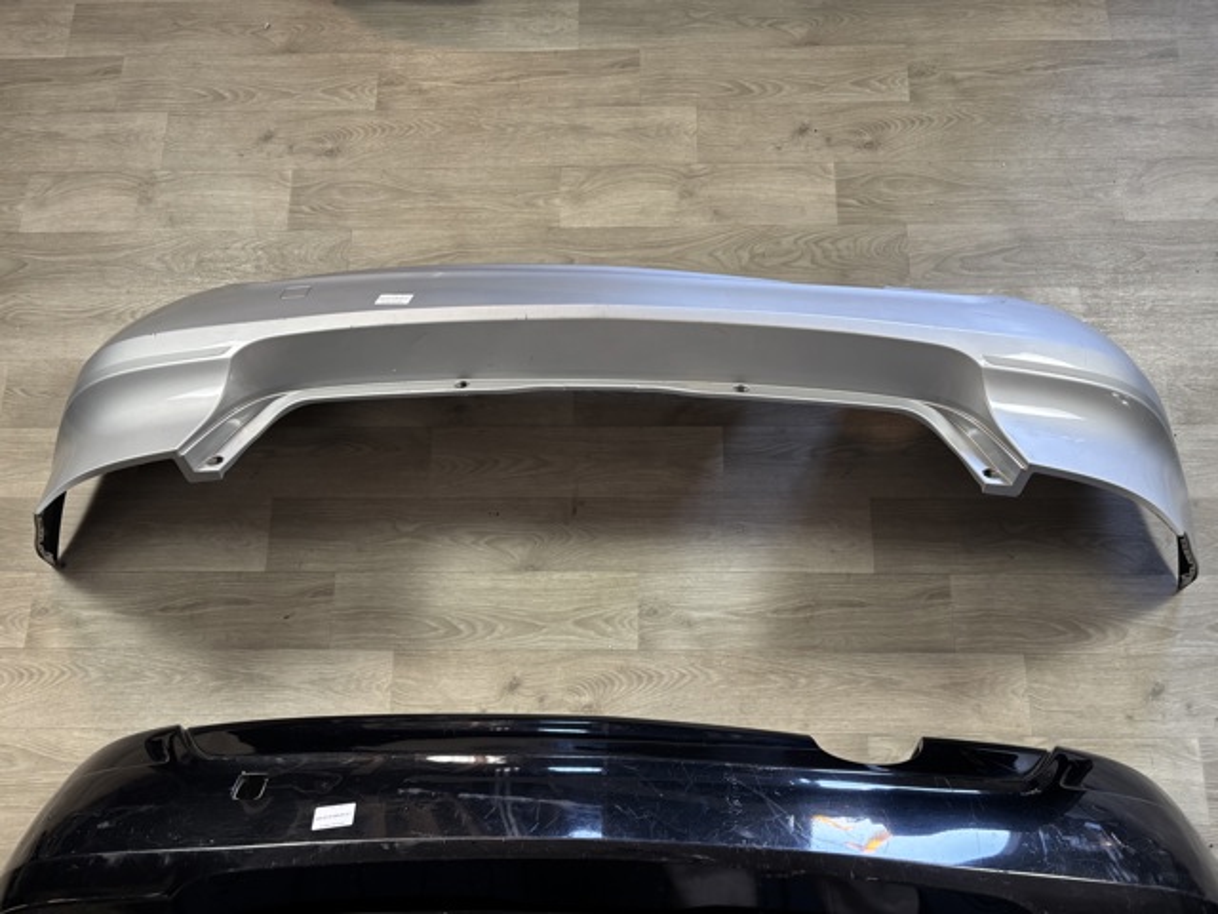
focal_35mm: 26
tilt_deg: -73.7
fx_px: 915
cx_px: 609
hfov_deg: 67.3
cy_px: 457
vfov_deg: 53.1
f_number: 1.6
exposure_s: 1/50
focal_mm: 5.96
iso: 125
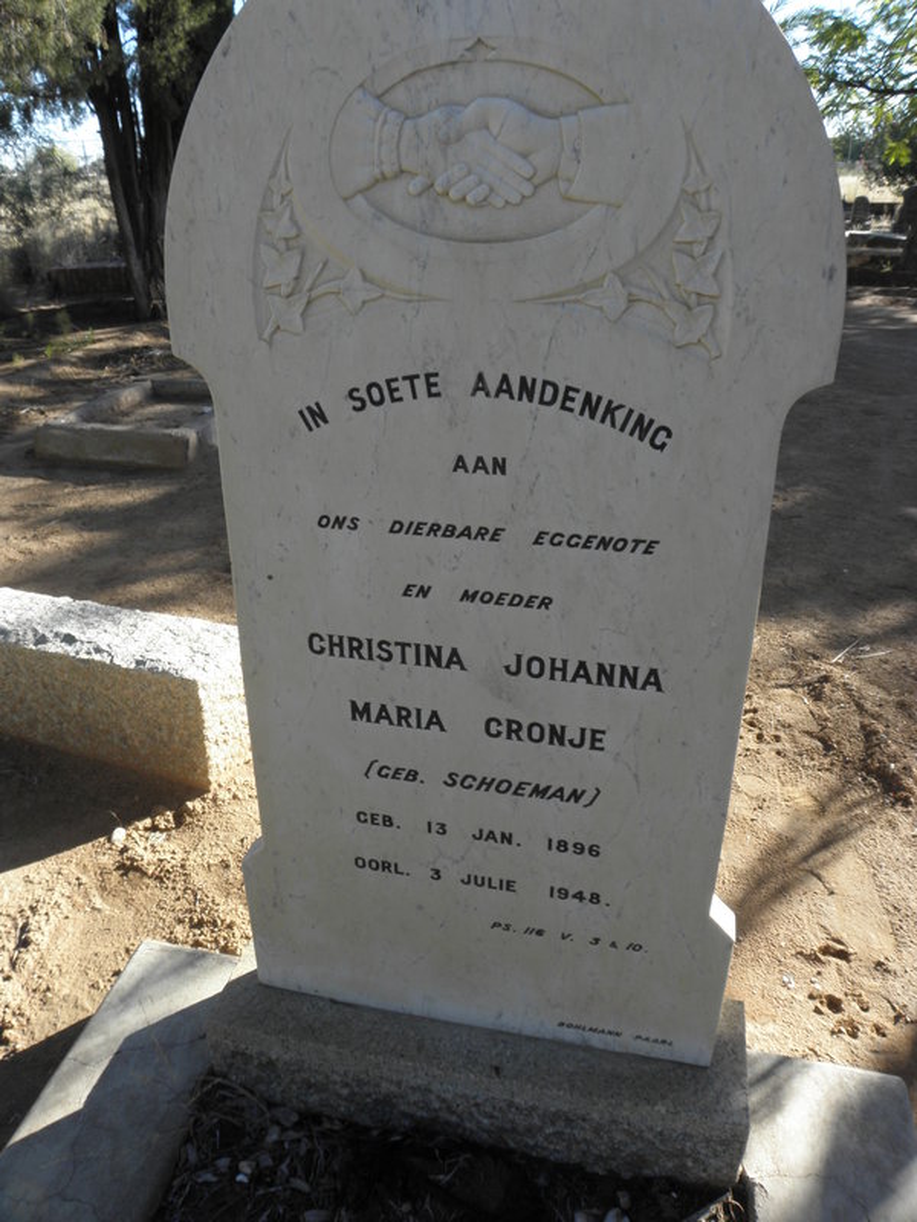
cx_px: 458
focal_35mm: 26
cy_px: 611
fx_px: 918
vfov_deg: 67.3
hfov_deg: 53.1
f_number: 5.6
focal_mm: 4.6
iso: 64
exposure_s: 1/100
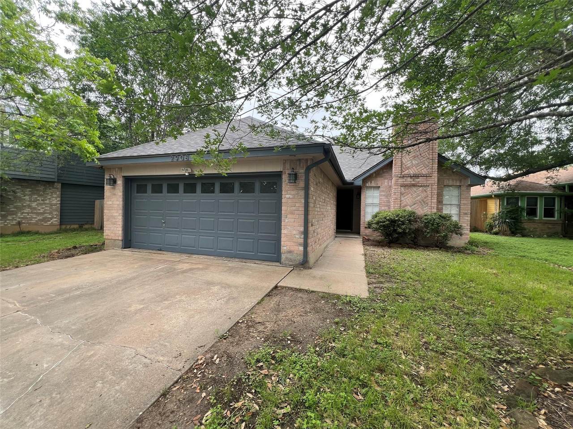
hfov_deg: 106.2
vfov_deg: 89.9
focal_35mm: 13
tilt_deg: -1.3
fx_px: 215
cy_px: 214
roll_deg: -0.8
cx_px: 286
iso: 32
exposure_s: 1/132
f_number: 1.8
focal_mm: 1.57
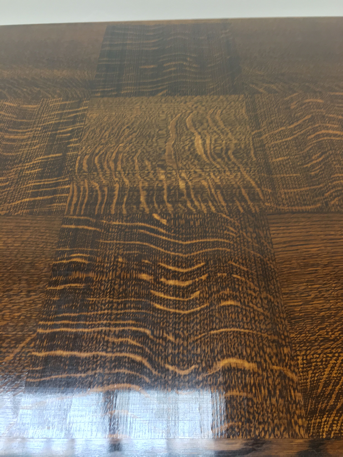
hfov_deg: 48.2
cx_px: 172
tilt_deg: -51.6
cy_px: 228
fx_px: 383
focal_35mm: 29
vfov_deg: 61.7
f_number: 2.2
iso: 100
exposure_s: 1/33
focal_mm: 4.15
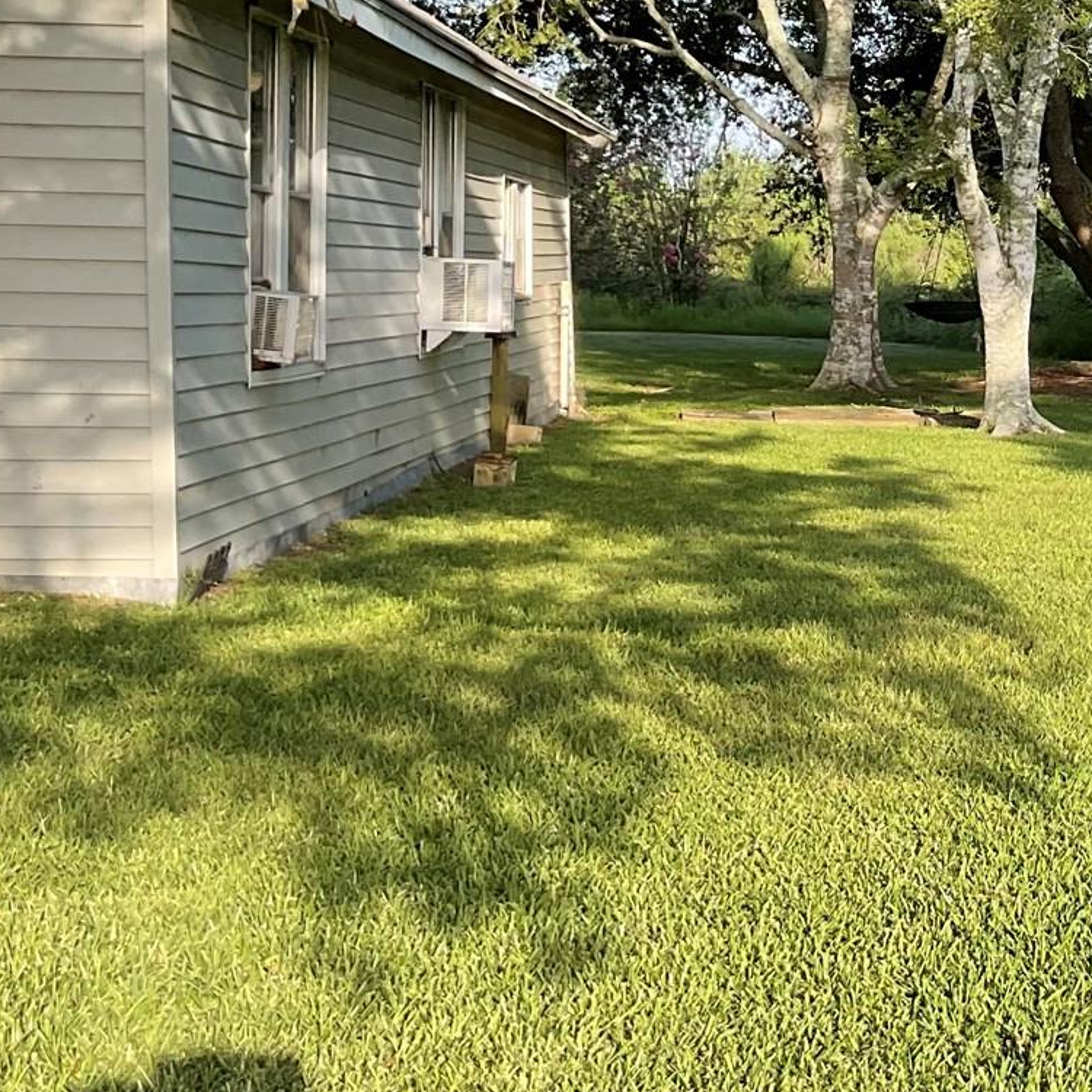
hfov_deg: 22.7
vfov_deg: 24.5
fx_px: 2498
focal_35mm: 70
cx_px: 1313
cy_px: 368
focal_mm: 3
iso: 16
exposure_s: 1/346
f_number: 1.8
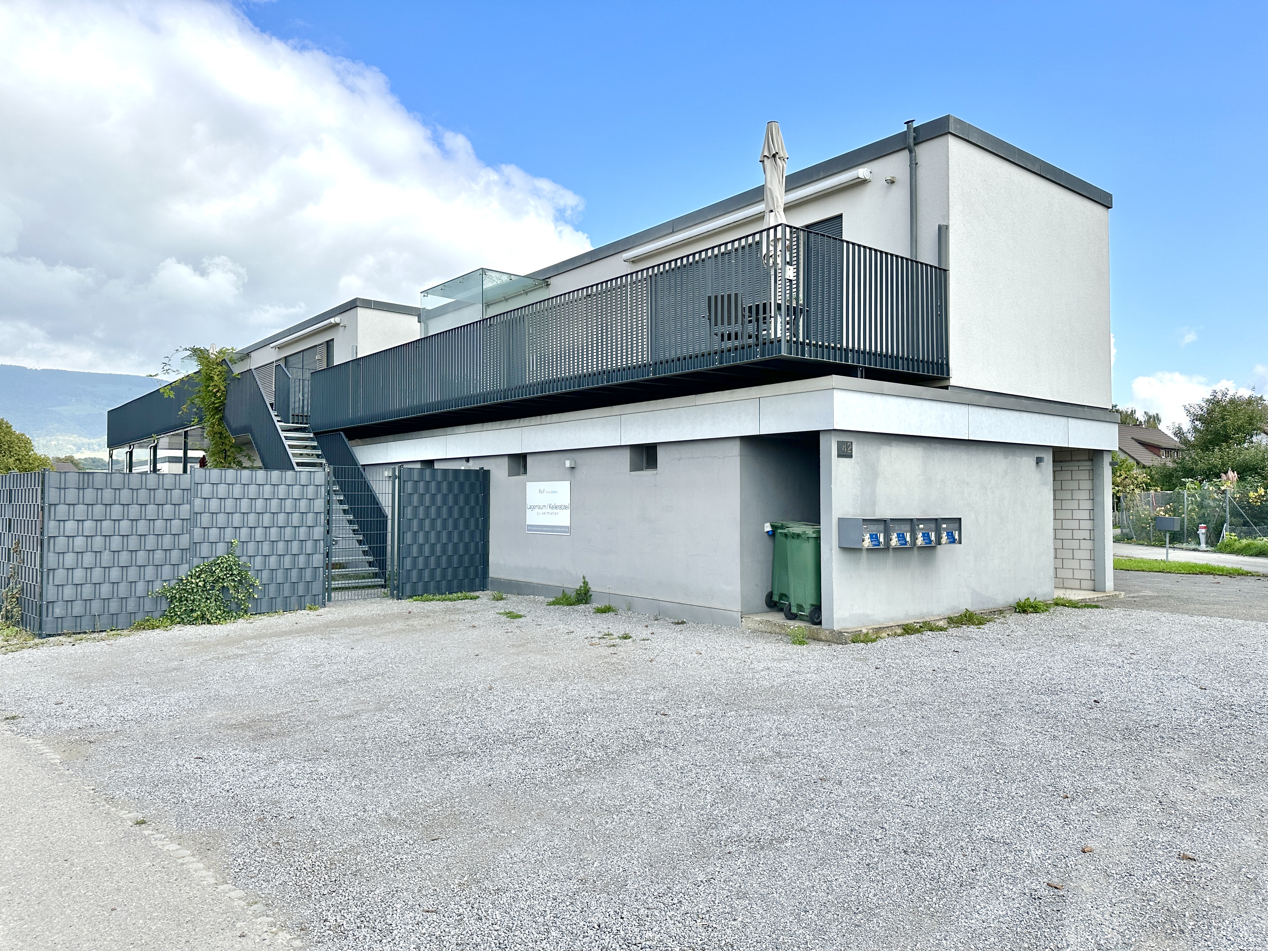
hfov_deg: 71.6
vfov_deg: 56.8
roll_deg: -0.3
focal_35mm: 24
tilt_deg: +2.7
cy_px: 476
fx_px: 879
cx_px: 634
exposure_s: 1/2882
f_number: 1.78
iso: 80
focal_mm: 6.86
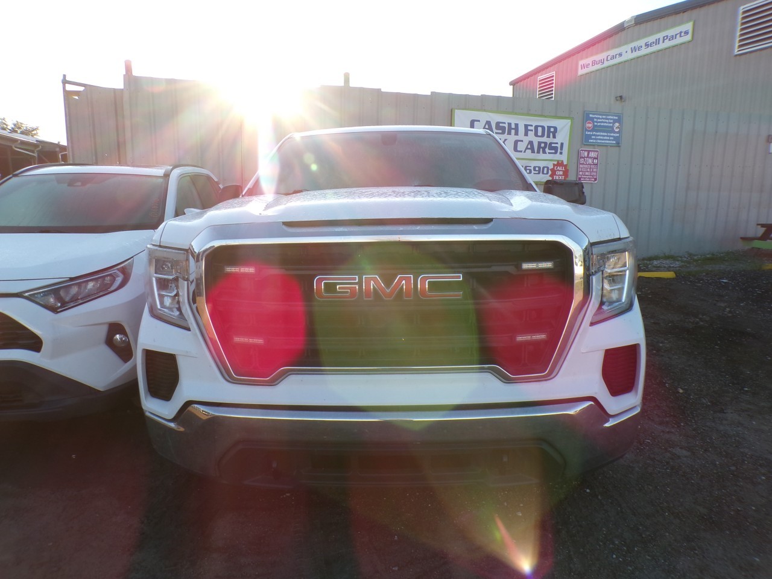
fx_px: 535
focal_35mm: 24
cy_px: 290
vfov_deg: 56.8
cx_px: 386
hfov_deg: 71.6
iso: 100
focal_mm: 4.3
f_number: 4.4
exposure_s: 1/210
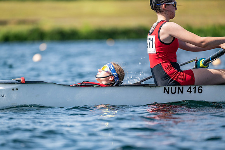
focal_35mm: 400
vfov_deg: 3.4
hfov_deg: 5.2
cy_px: 75
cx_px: 112
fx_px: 2500
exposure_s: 1/2500
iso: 220
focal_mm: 400
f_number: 4.5
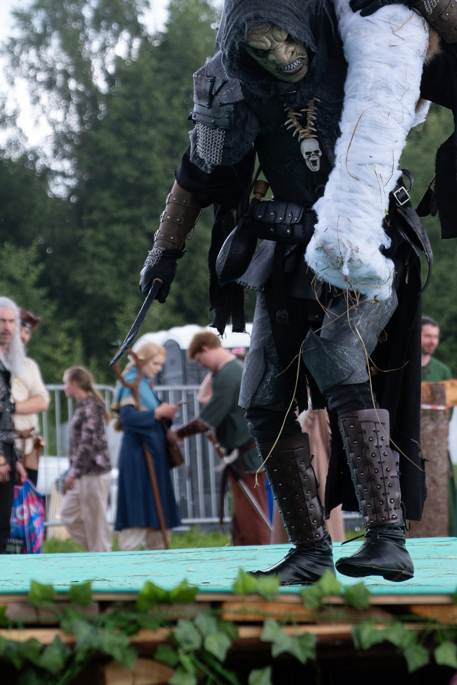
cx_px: 310
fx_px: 3065
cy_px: 36
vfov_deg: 12.6
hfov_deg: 8.5
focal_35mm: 161
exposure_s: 1/640
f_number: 3.6
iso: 800
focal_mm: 55
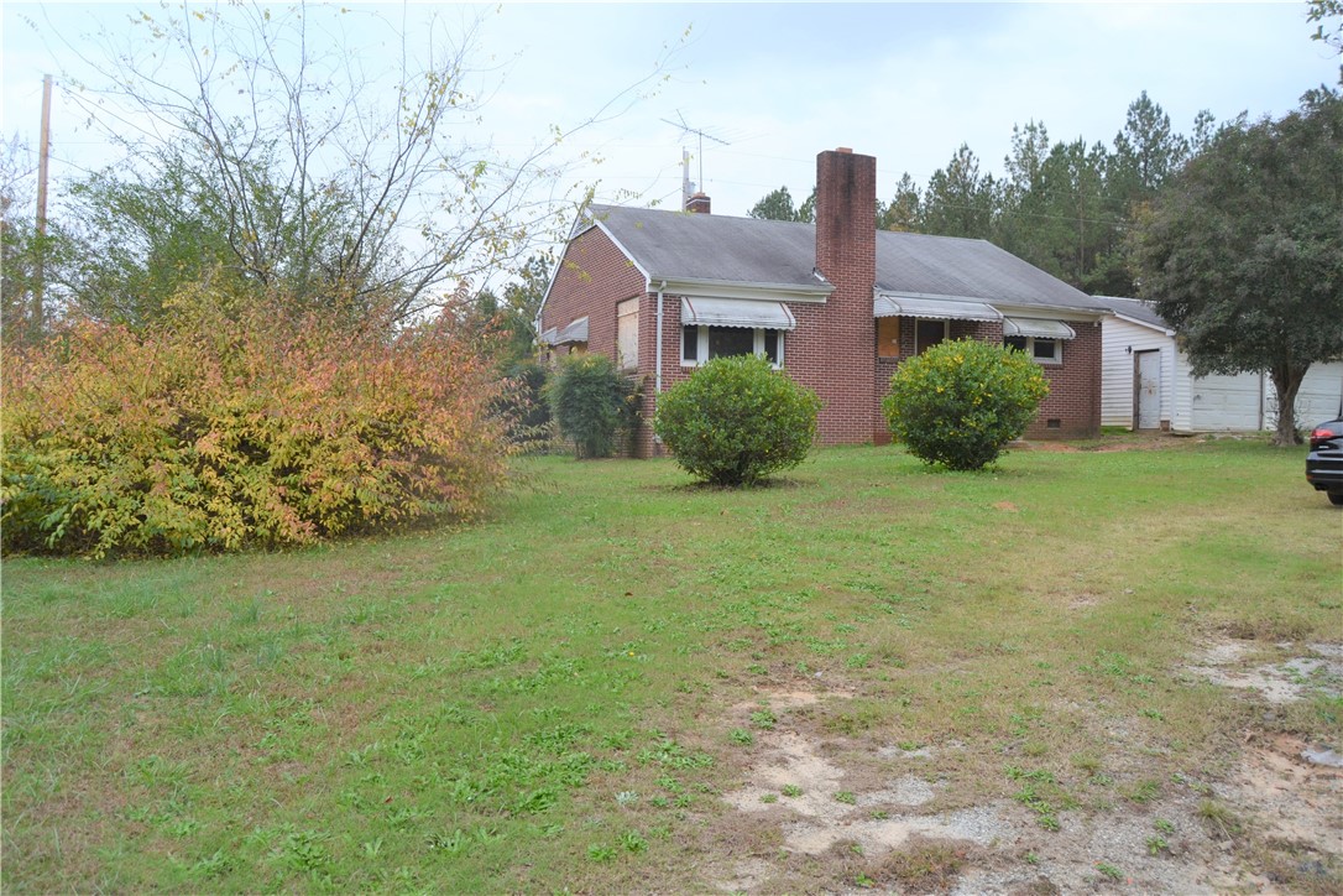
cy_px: 448
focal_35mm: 27
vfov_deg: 47.9
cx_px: 672
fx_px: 1007
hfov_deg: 67.4
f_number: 5.6
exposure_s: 1/125
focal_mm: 18
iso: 160
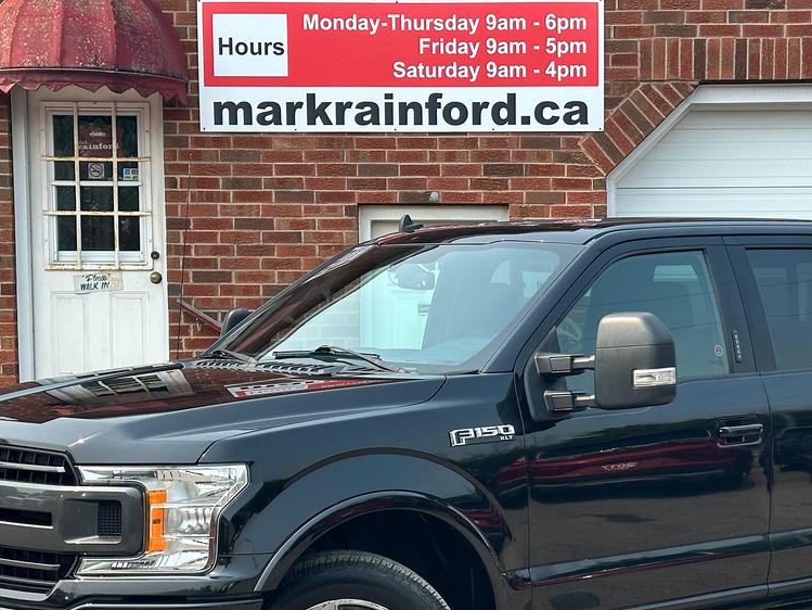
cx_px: 524
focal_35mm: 82
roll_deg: +0.3
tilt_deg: -3.6
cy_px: 472
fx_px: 1924
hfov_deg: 23.8
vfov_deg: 17.9
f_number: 1.78
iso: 64
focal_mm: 6.86
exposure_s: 1/1721
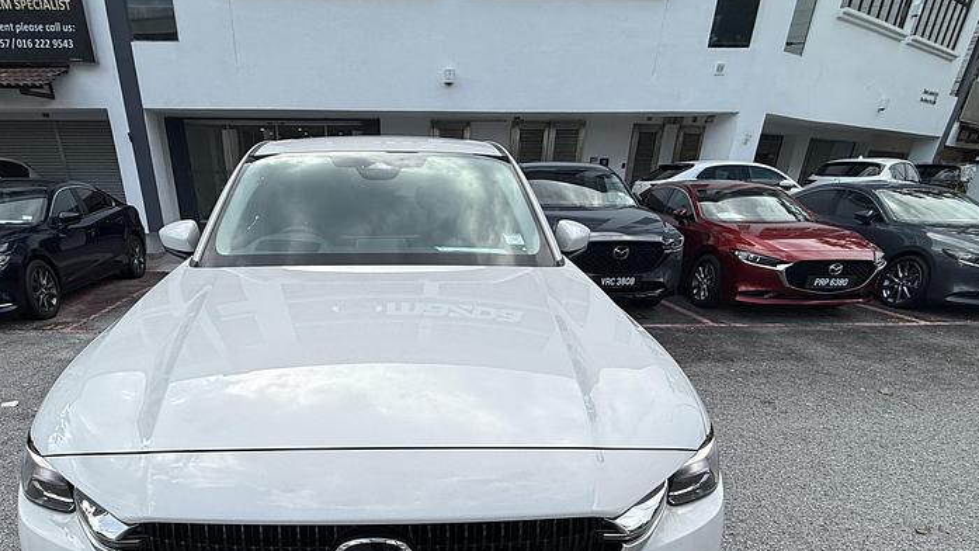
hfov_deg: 83.1
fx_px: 545
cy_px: 447
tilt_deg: -25.2
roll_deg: -0.4
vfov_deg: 50.1
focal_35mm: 21
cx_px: 403
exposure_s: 1/1572
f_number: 2.2
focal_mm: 2.22
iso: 50
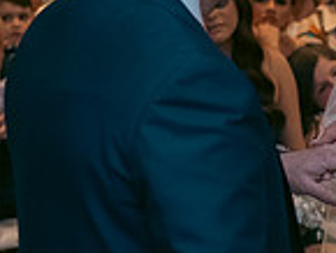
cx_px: 450
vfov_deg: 8.8
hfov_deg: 11.4
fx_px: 1642
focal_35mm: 169
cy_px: 36
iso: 800
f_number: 3.5
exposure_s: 1/160
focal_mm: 44
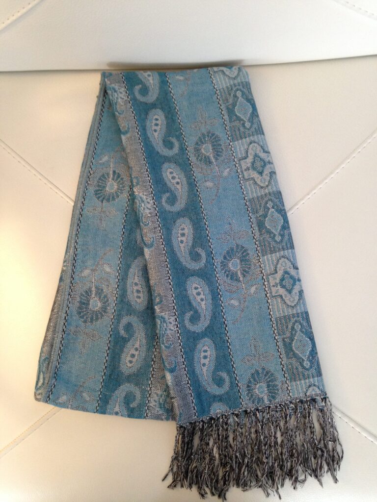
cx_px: 188
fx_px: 479
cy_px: 251
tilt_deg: -82.0
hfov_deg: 42.9
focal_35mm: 33
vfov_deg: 55.4
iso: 200
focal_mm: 4.12
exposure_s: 1/20
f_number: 2.4
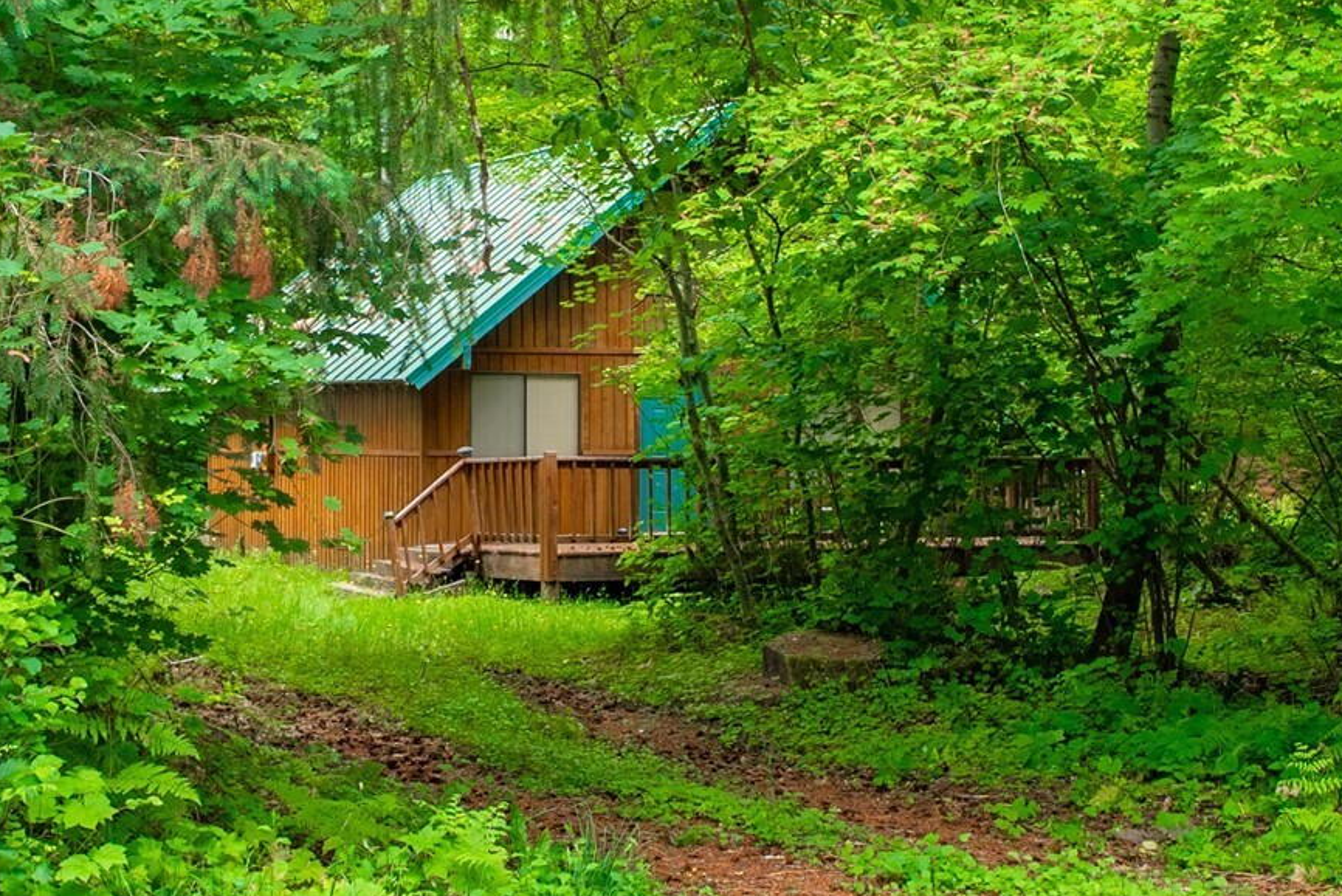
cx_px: 729
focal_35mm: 47
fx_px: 1753
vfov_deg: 28.7
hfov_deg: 41.9
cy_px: 442
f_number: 7.1
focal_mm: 24
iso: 160
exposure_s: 1/30
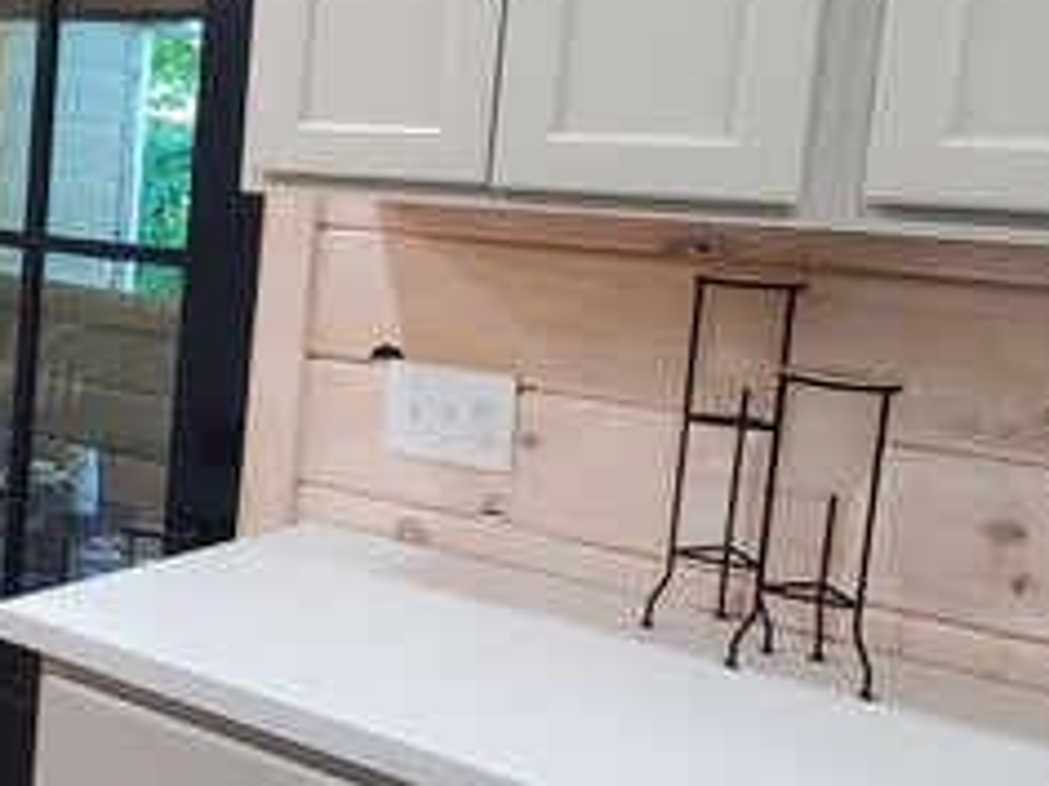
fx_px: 1424
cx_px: -47
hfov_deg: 35.7
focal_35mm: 47
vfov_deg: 30.8
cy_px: 324
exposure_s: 1/60
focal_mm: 1.8
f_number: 2.2
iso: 250
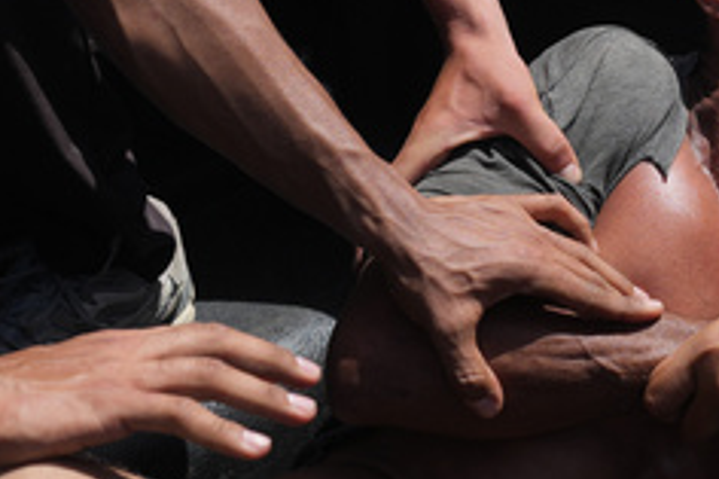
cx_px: 917
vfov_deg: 8.9
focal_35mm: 152
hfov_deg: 13.1
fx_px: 3034
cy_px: -104
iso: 125
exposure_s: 1/1250
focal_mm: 35
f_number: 4.5
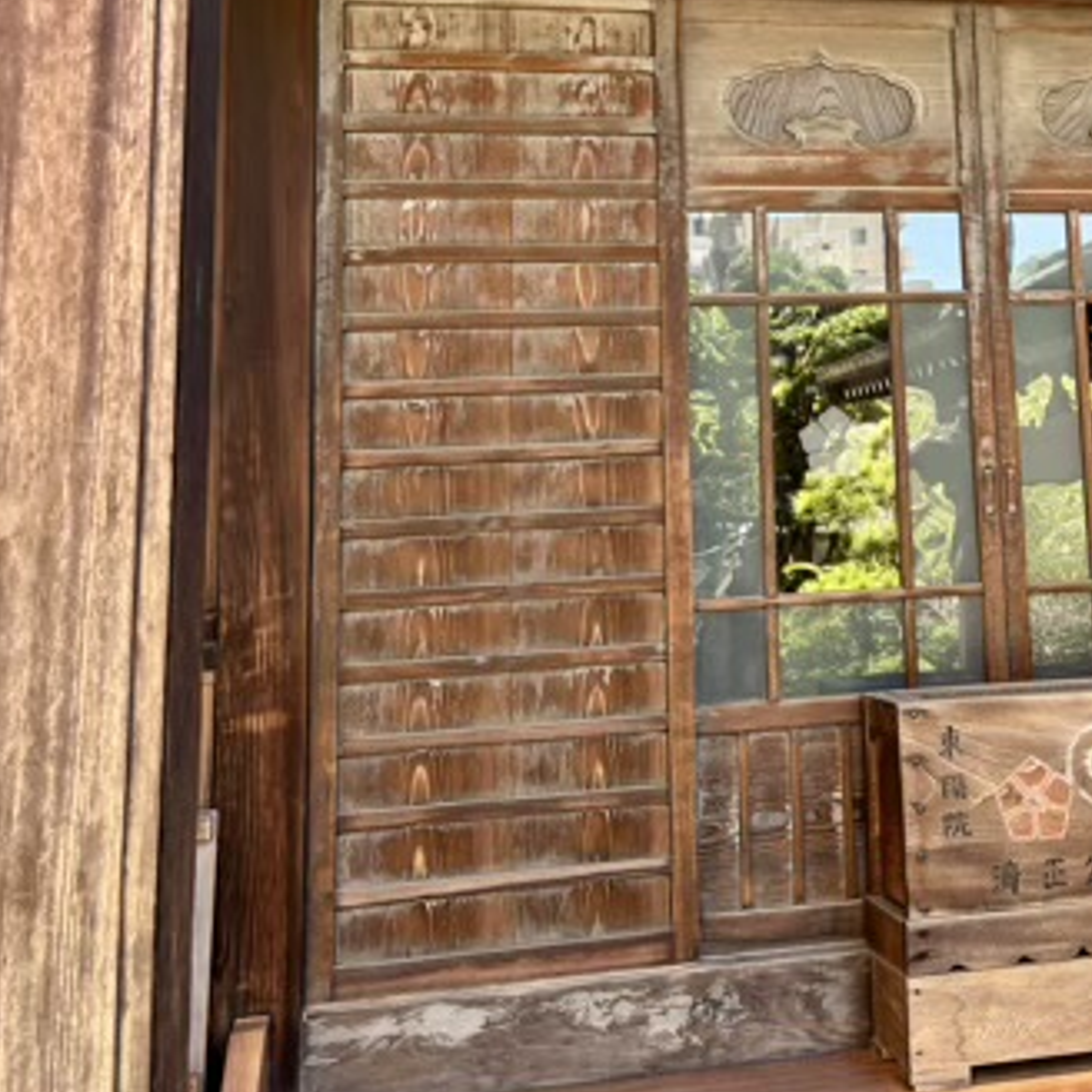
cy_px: 235
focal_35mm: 49
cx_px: 922
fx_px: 1749
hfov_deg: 33.3
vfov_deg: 33.8
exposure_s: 1/121
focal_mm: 5.96
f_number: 1.6
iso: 80
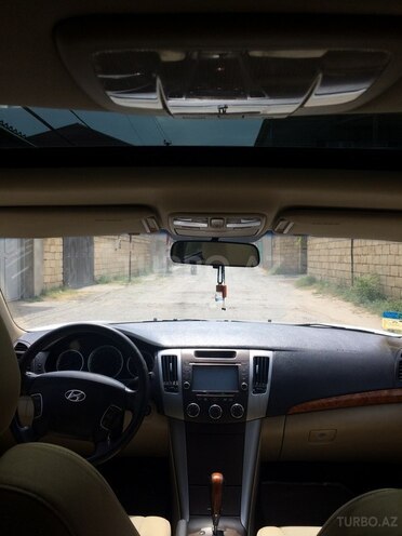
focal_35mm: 29
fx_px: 449
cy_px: 268
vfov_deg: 61.7
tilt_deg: -1.2
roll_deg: +0.5
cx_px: 201
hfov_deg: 48.2
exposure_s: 1/1001
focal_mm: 4.15
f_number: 2.2
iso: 32
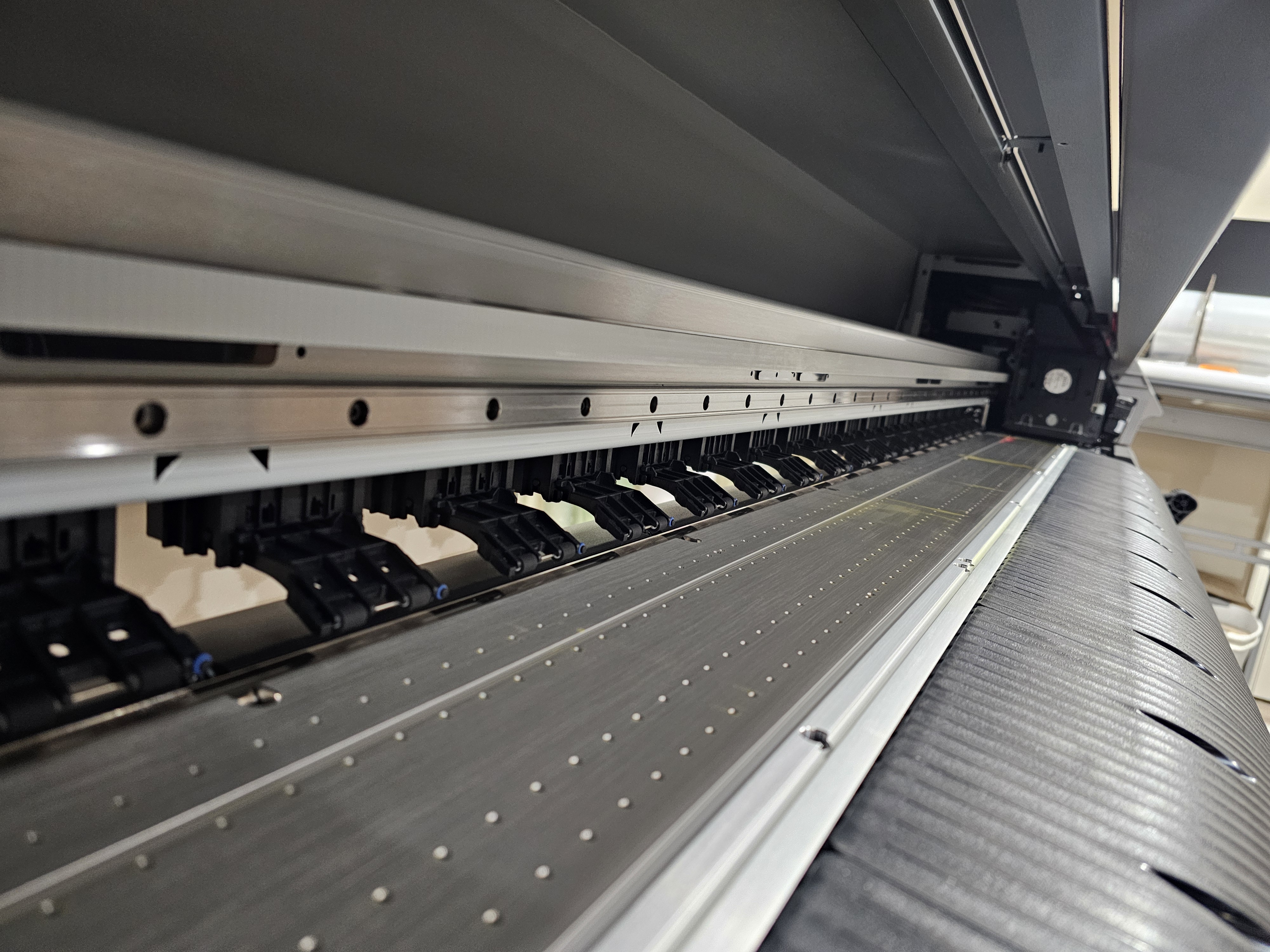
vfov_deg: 58.9
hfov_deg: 73.9
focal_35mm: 23
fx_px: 844
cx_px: 635
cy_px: 476
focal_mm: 6.3
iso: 640
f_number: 1.7
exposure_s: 1/24
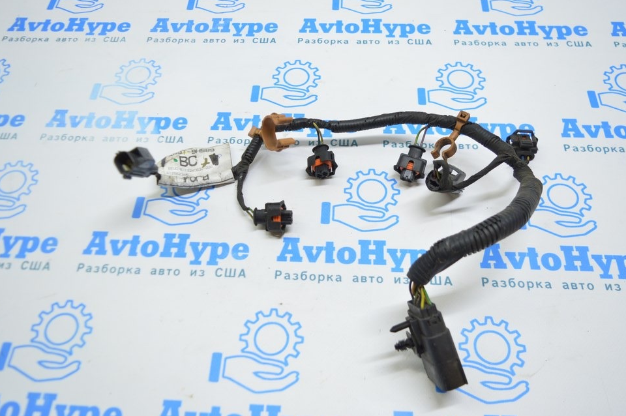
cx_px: 295
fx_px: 556
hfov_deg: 58.7
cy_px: 199
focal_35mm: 32
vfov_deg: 41.0
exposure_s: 1/50
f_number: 3.8
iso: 400
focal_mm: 20
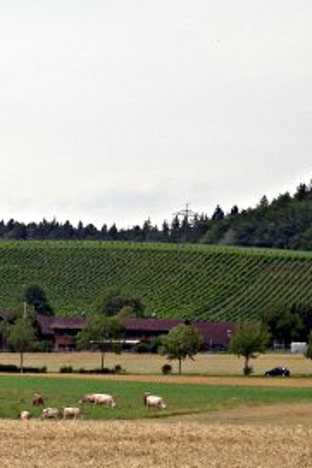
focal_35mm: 234
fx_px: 3046
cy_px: 234
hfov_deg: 5.9
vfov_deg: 8.8
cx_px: 9
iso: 50
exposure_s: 1/200
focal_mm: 16.8
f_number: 8.3
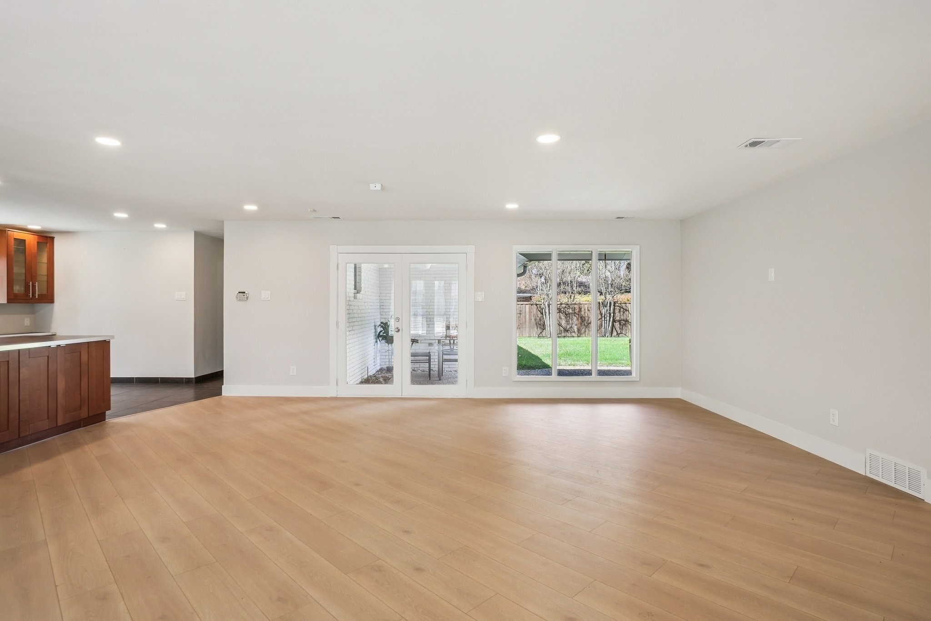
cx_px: 466
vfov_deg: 67.4
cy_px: 310
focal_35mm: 18
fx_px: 465
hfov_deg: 90.0
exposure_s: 1/50
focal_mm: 12
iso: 400
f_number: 8
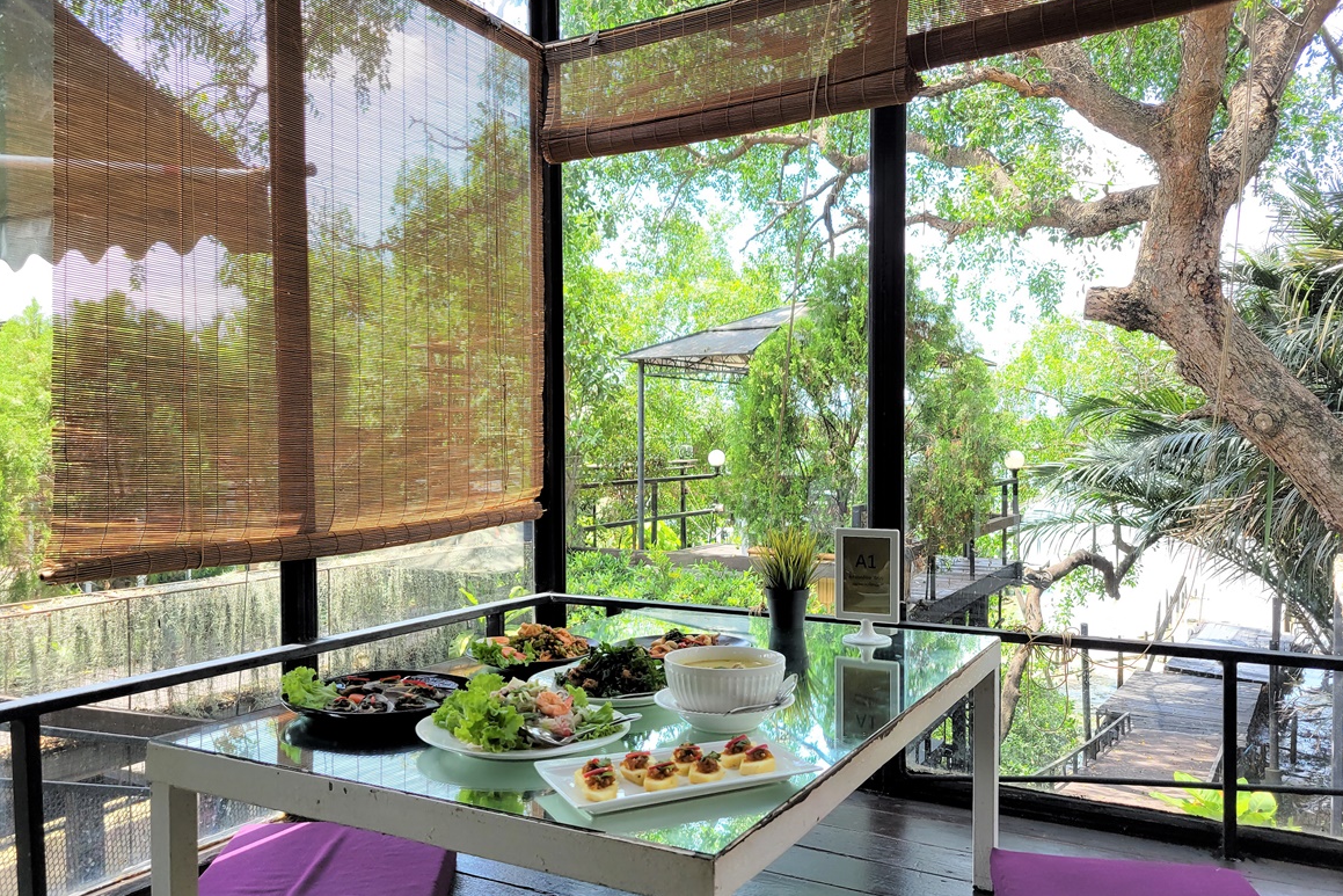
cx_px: 681
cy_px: 474
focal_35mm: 28
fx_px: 1045
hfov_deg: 65.5
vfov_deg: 46.4
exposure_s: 1/338
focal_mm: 5.4
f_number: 1.8
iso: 40
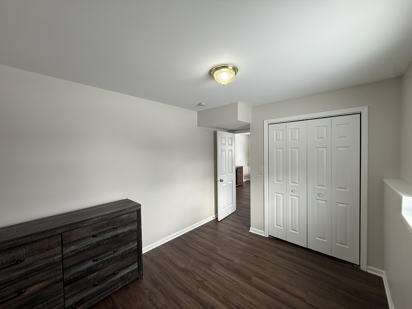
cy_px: 154
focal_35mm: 14
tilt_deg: +0.1
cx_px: 206
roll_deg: +0.8
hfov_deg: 102.1
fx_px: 167
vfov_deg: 85.7
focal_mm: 2.22
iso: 80
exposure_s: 1/99
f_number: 2.2
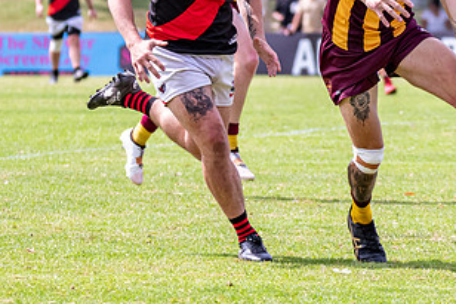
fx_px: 7342
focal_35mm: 580
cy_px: 91
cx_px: 376
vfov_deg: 2.4
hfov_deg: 3.6
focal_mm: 190
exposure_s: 1/2000
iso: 800
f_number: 6.3
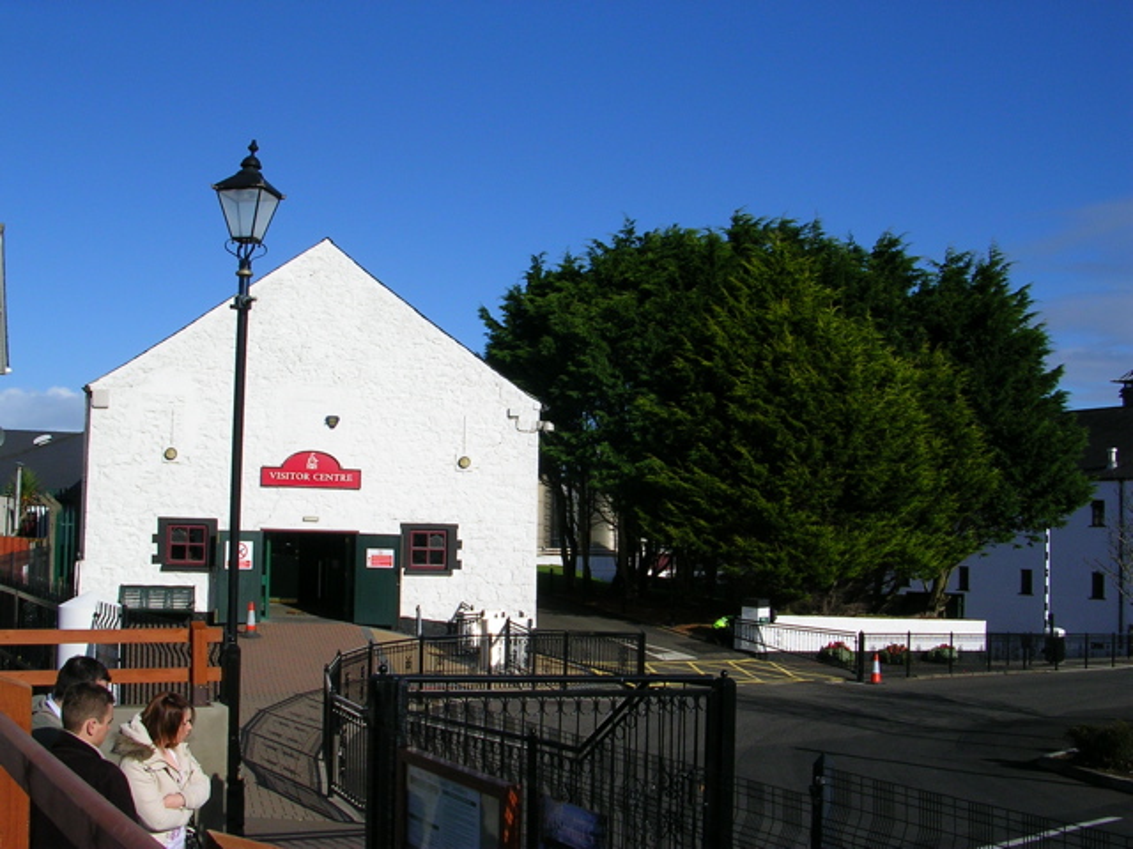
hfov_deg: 49.0
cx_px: 566
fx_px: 1244
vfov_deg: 37.7
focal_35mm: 38
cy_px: 424
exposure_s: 1/597
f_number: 5.6
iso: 50
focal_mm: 5.8
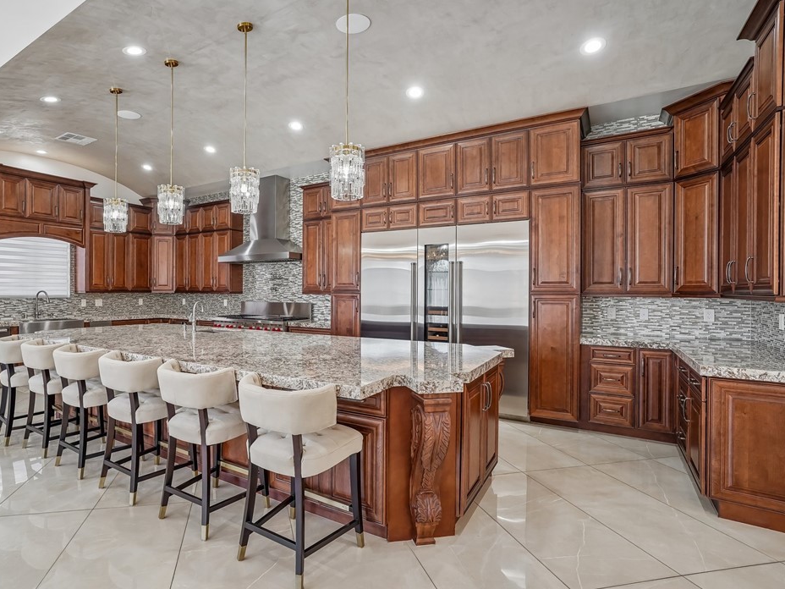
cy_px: 299
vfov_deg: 71.6
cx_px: 332
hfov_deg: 87.1
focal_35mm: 18
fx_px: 408
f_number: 8
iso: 400
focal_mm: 16
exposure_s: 1/13
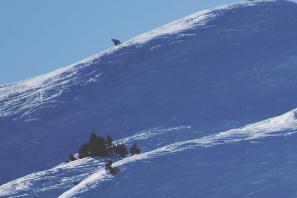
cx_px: 341
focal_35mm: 1739
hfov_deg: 1.2
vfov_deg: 0.8
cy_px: 243
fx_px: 14346
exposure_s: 1/800
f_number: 6.3
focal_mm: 300
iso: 100
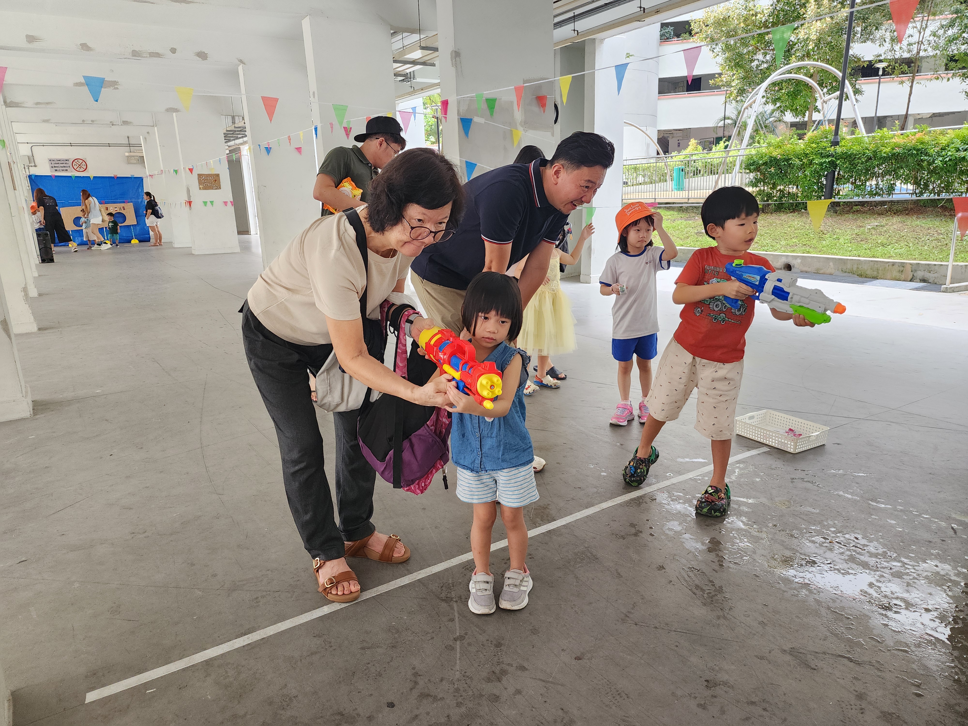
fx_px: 643
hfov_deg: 73.9
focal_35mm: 23
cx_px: 484
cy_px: 363
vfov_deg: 58.9
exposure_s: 1/180
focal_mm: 6.4
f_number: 1.8
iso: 160
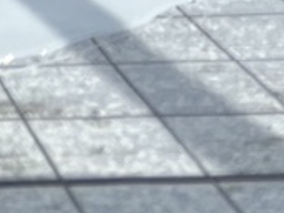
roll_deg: +3.2
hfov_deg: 10.7
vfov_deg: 8.4
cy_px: -370
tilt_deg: -4.1
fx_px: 1279
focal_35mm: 156
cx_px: -405
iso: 50
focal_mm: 5.7
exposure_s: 1/8696
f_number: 1.5
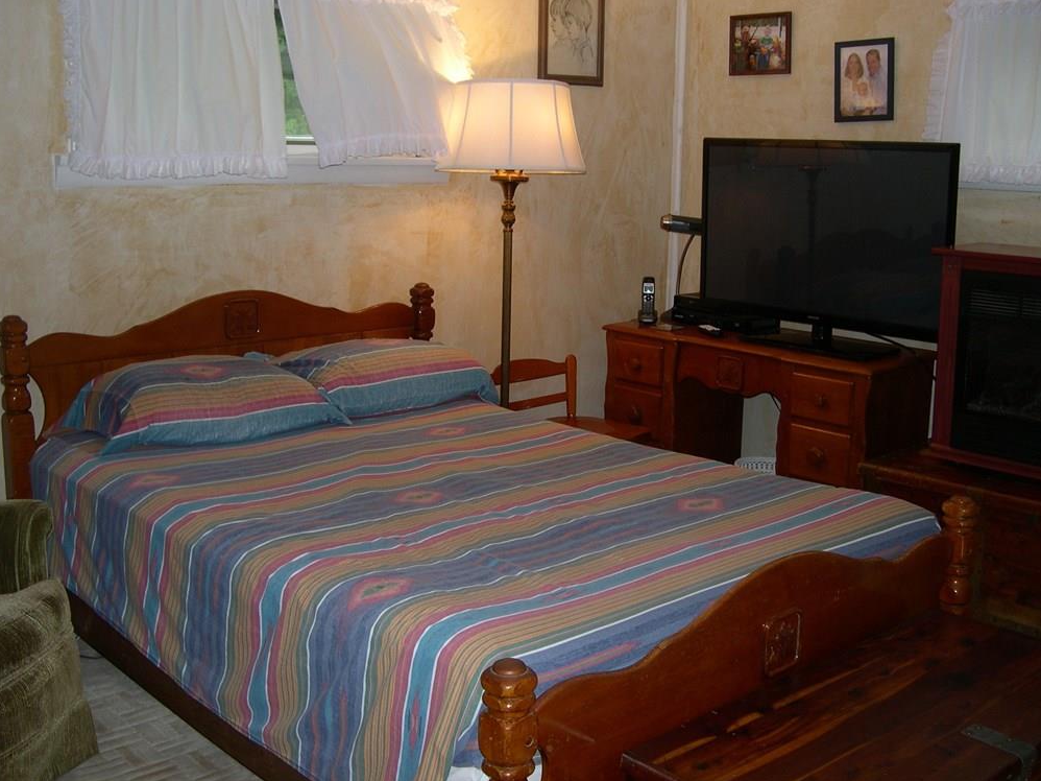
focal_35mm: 39
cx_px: 514
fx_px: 1173
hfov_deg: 47.9
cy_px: 382
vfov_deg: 36.8
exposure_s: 1/60
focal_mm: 8
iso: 100
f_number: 2.8
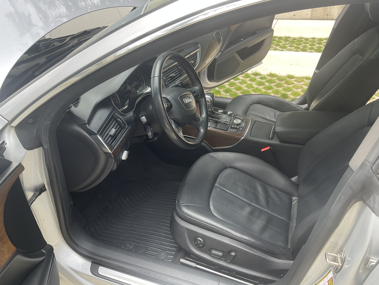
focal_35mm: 29
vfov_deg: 48.2
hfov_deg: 61.7
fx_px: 318
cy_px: 142
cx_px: 190
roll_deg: +2.8
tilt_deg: -30.5
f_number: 1.8
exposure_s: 1/120
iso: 16
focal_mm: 3
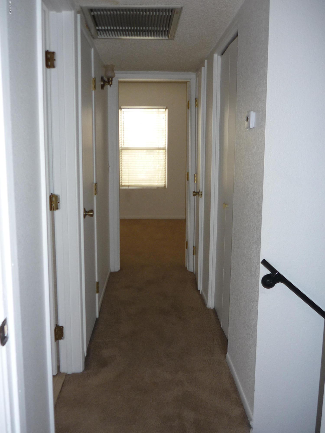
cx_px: 162
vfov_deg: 55.4
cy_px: 216
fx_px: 413
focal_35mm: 33
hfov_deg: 42.9
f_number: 2.8
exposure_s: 1/30
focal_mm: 5.5
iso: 100
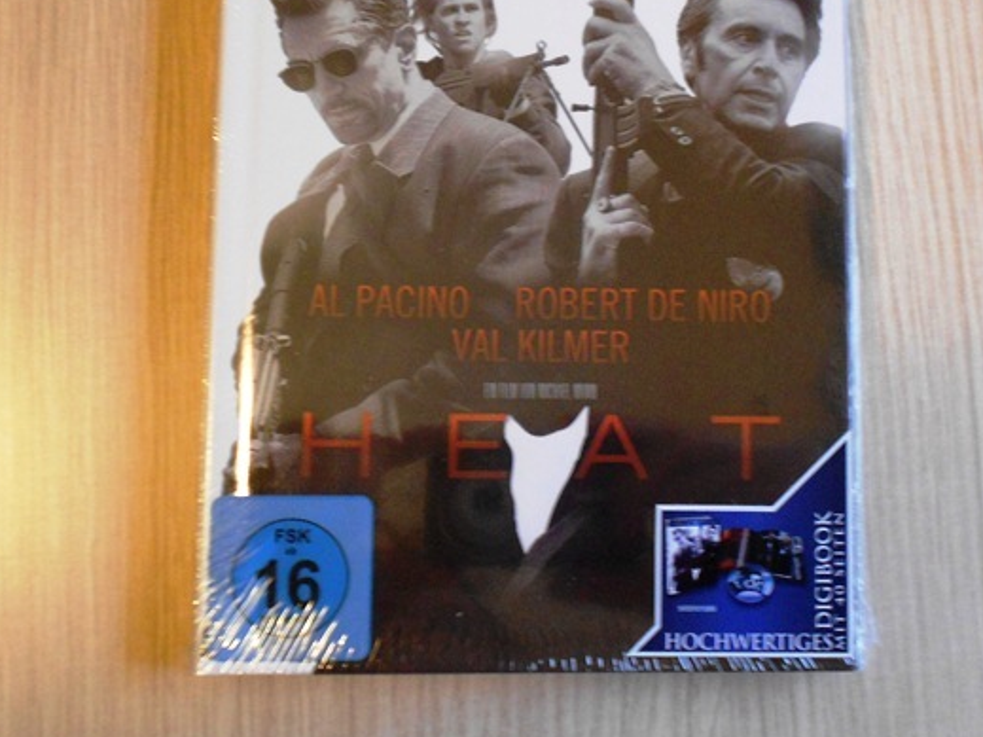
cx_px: 549
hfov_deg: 36.1
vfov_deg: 27.5
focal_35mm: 53
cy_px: 307
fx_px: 1505
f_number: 4.2
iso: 400
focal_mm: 7.7
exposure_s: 1/15
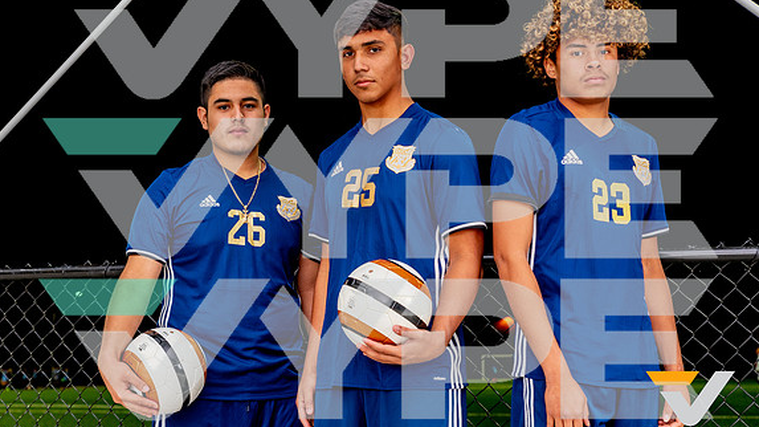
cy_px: 189
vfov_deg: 22.6
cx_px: 380
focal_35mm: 53
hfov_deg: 39.2
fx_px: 1066
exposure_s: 1/125
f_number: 5
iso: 160
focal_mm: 50
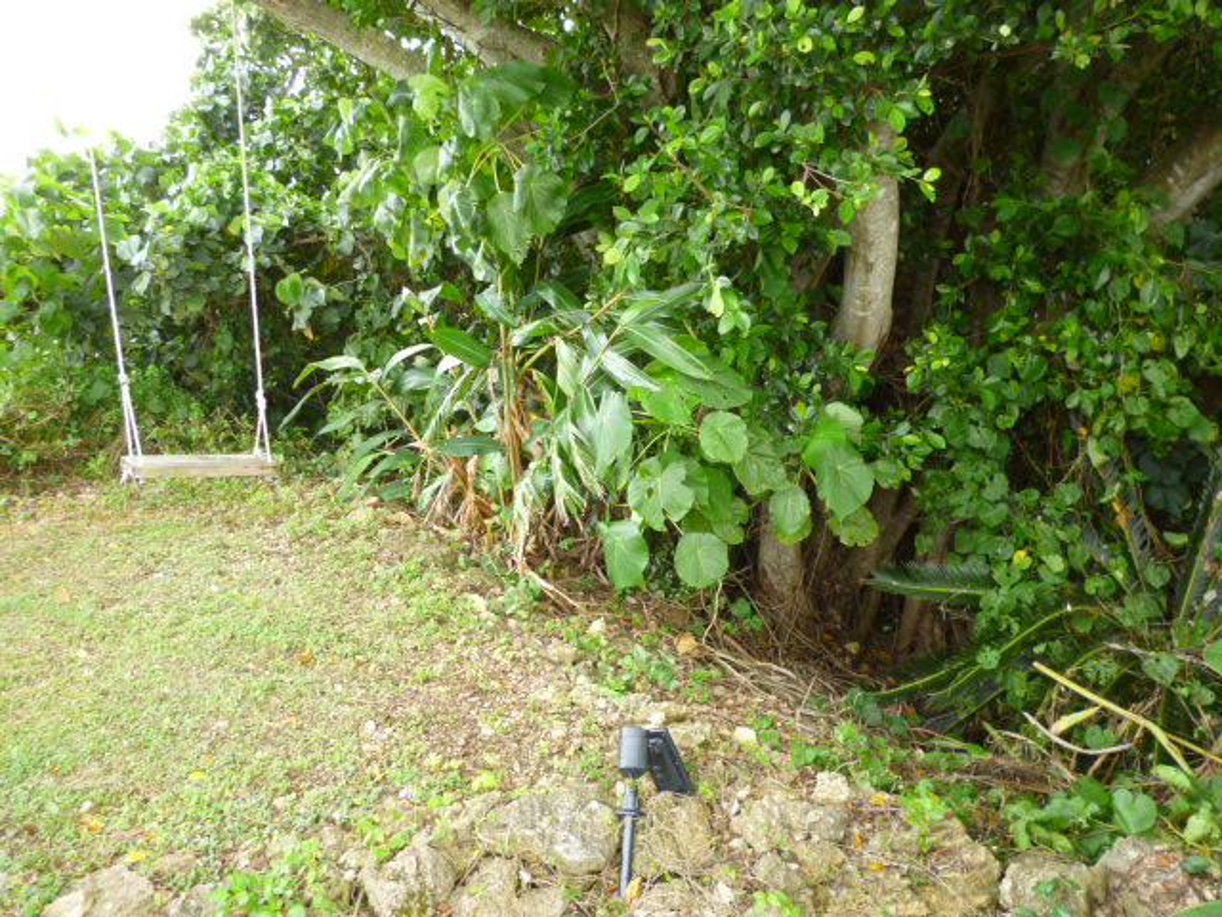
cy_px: 458
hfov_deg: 63.4
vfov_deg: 49.7
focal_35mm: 28
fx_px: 988
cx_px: 611
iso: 250
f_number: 3.1
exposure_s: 1/60
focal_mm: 5
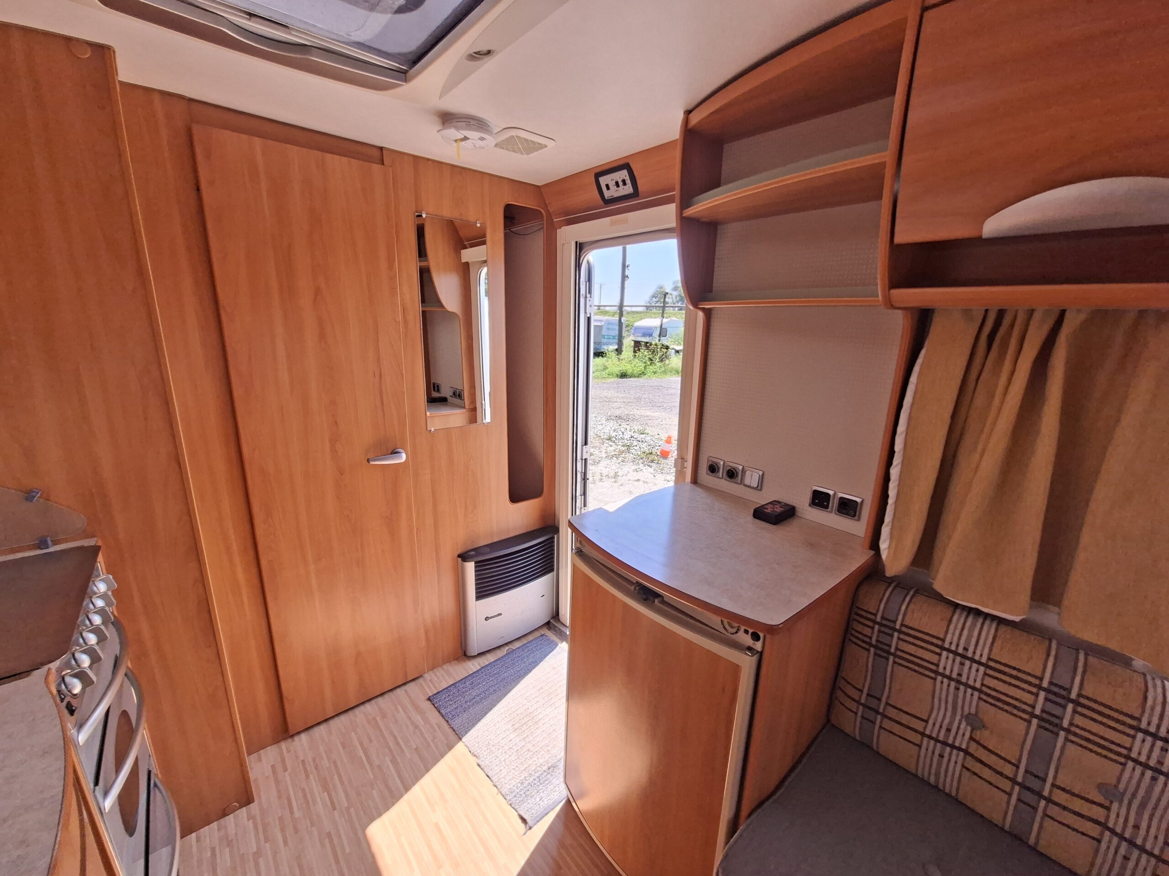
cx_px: 584
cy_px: 438
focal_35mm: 13
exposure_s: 1/291
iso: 40
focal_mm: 1.74
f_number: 2.2
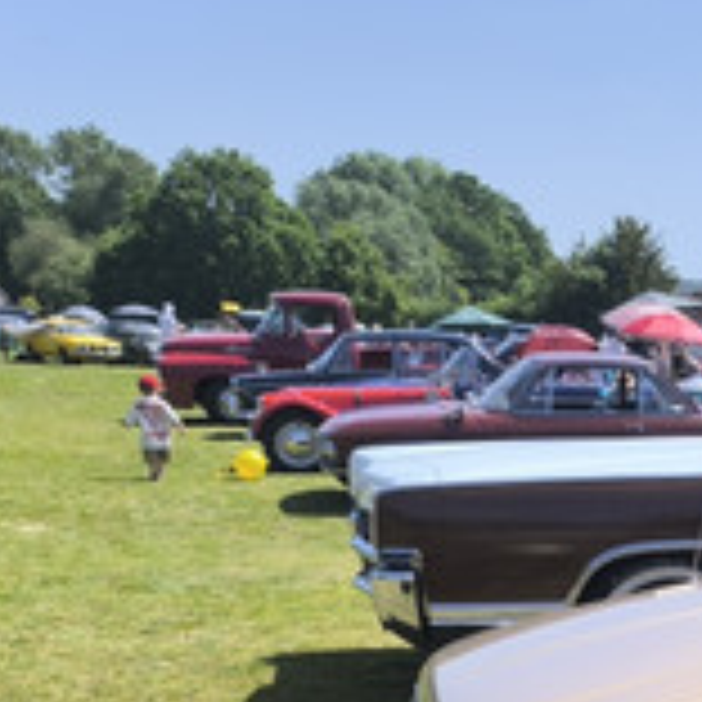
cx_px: 922
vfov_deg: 24.4
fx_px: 1491
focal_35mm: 65
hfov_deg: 23.3
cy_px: 808
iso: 50
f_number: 1.65
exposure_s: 1/1099
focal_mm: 6.14
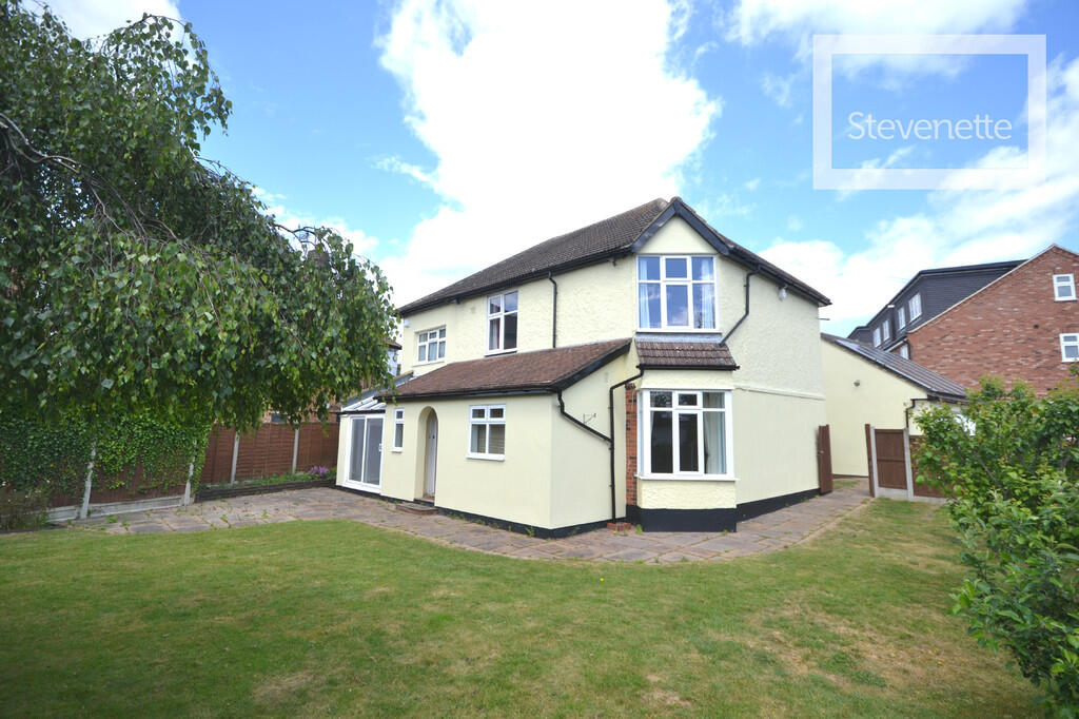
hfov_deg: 92.5
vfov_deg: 69.6
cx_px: 540
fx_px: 517
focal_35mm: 17
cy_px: 360
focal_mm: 11.5
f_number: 7.1
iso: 100
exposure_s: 1/200
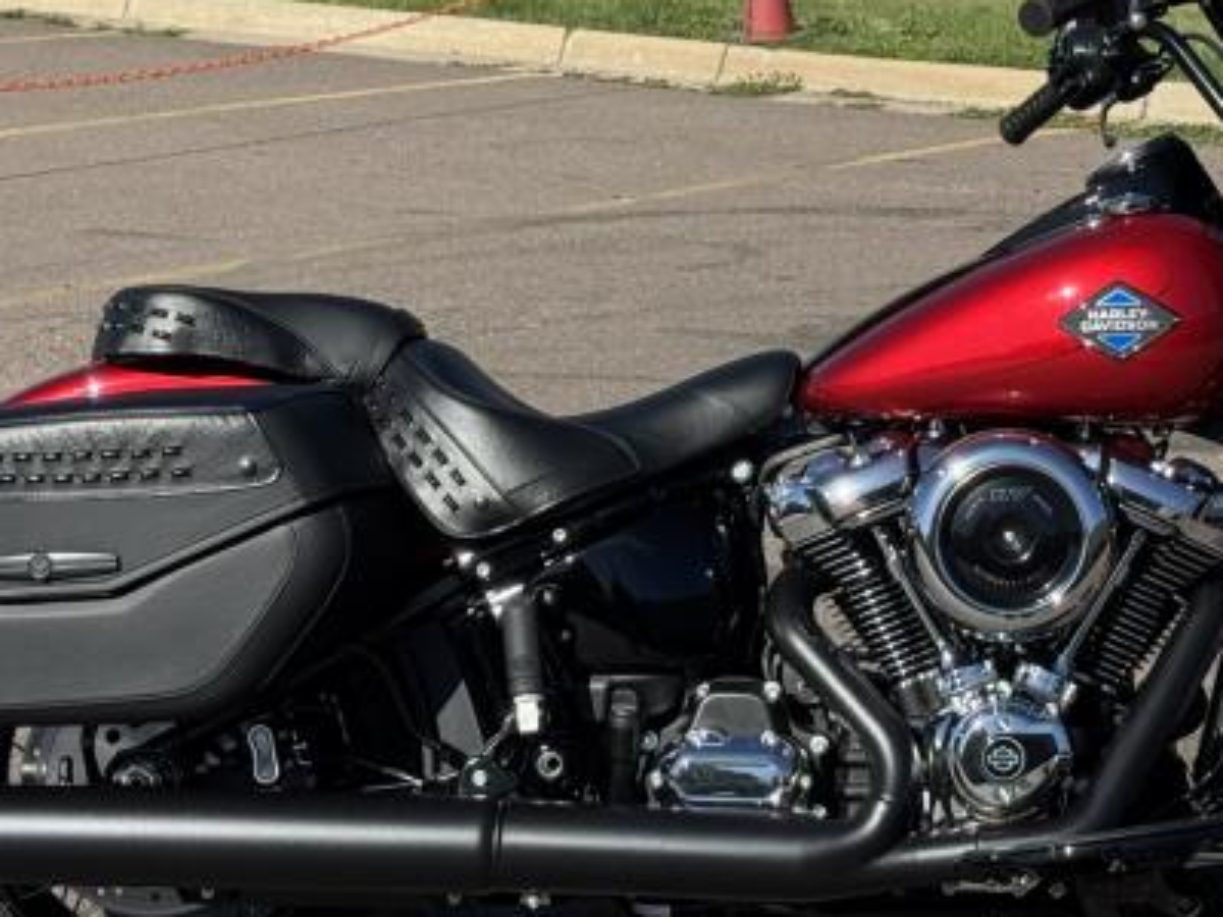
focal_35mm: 96
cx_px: 905
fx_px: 3392
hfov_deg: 20.3
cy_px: 226
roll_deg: -1.0
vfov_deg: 15.3
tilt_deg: -8.6
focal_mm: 6.76
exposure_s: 1/3817
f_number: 1.78
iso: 64
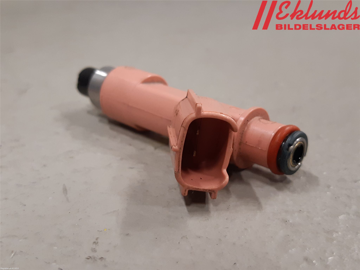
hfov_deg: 67.3
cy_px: 135
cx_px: 180
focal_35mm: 26
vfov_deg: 53.1
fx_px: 270
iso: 125
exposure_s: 1/50
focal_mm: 3.93
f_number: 1.7
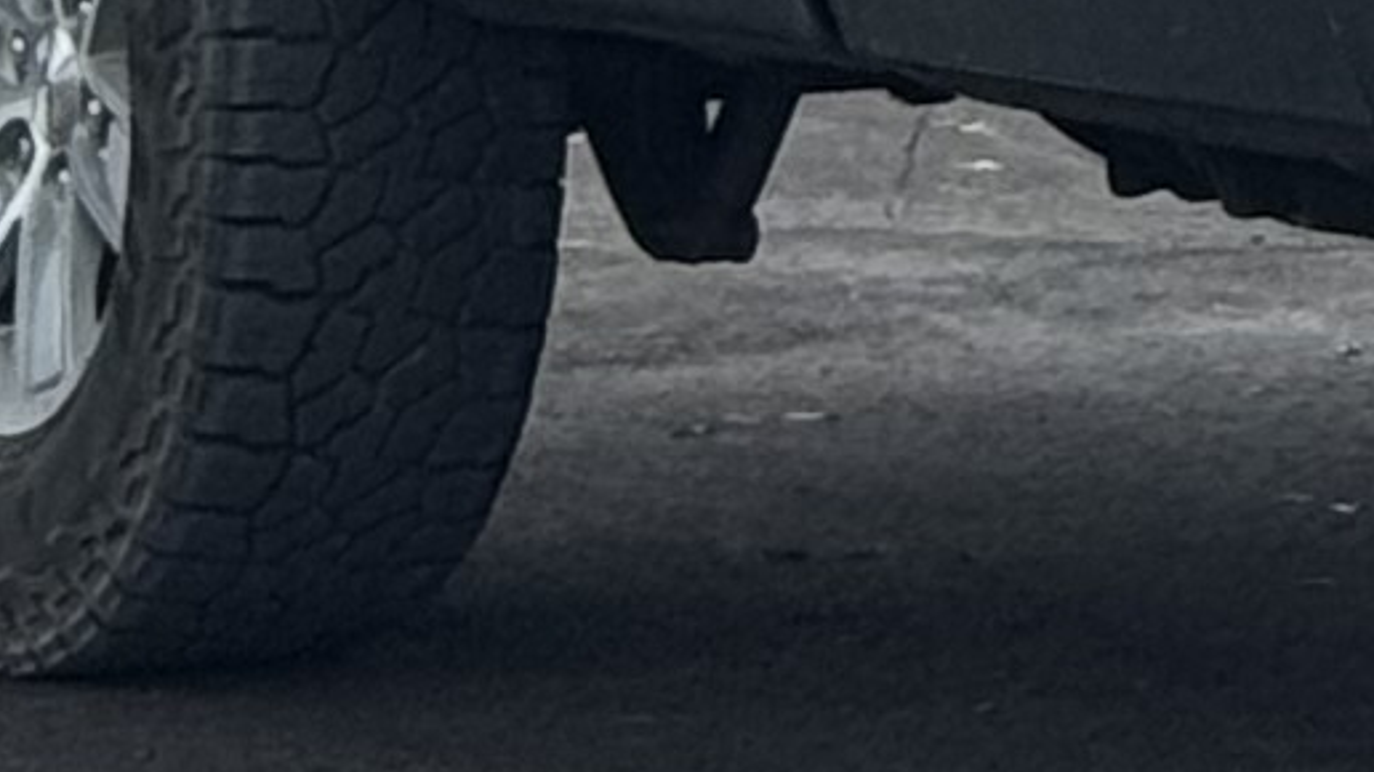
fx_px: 14898
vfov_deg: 2.9
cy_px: -2484
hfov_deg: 5.2
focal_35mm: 409
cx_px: 2697
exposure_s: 1/1427
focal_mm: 6.76
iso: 64
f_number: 1.78
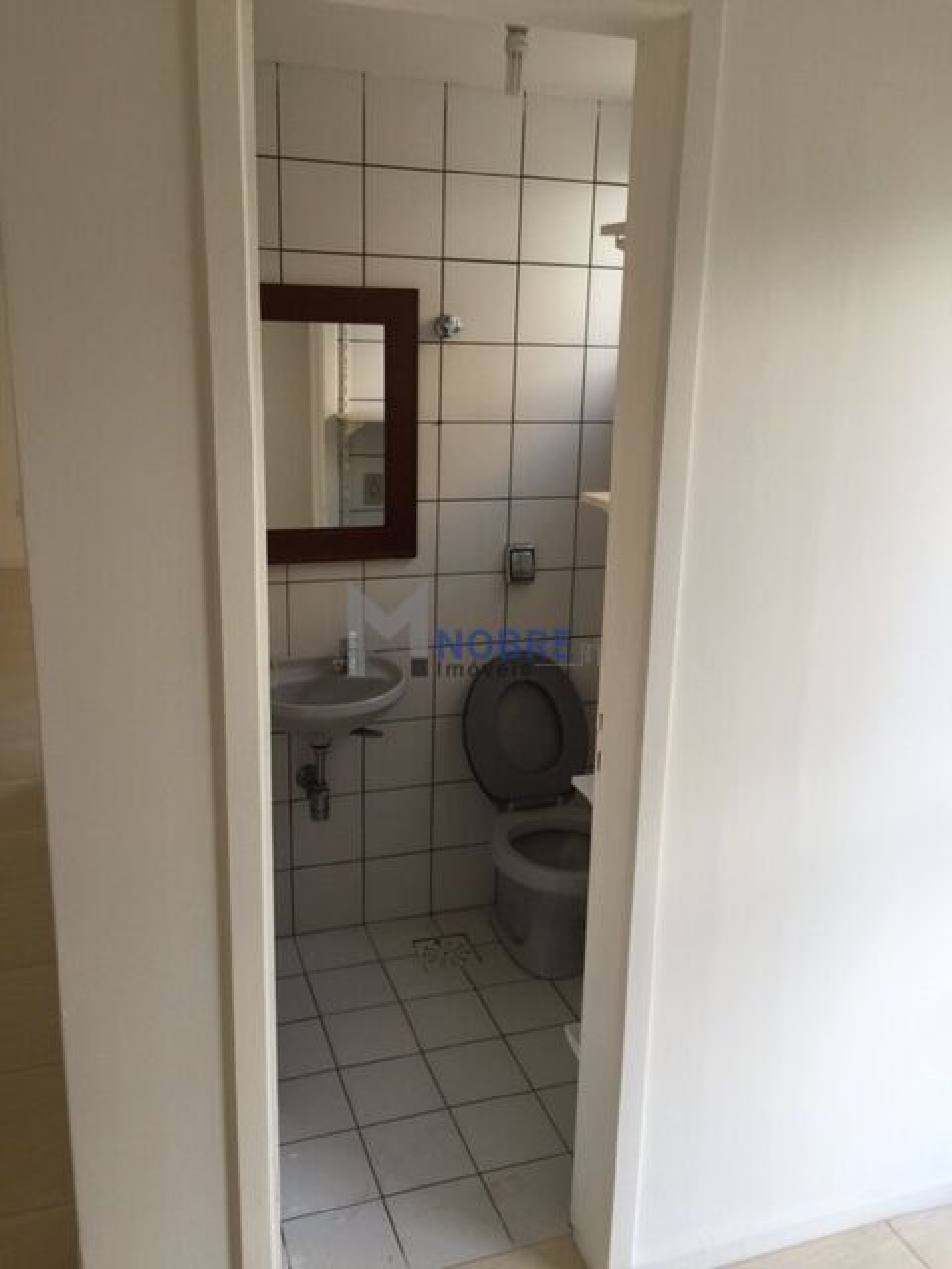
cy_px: 634
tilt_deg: -12.7
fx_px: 1063
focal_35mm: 29
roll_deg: -1.8
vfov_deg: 61.7
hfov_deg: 48.2
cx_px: 476
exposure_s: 1/40
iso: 32
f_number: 2.2
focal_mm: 4.15
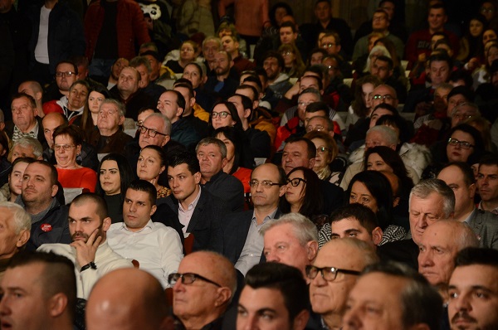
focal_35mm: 158
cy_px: 165
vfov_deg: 8.7
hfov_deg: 13.1
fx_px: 2175
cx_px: 249
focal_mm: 105
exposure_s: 1/100
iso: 2500
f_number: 5.6
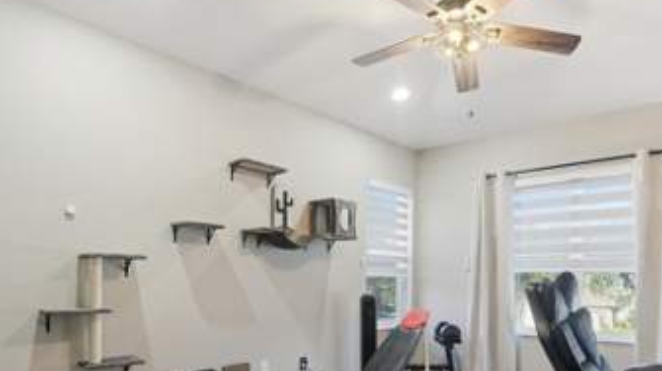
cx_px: 407
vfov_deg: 45.6
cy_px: 287
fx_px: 421
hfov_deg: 75.2
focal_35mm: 24
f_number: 9
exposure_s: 1/10
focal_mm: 16
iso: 200
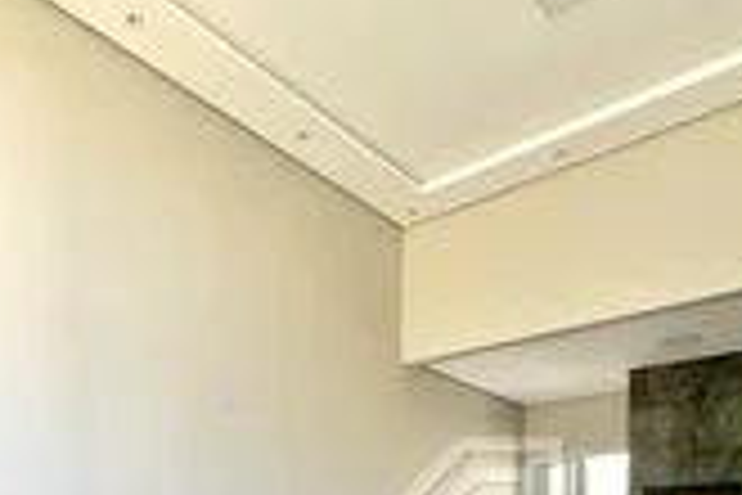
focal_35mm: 34
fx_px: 701
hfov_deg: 54.5
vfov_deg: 32.7
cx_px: 238
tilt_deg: -0.3
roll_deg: -0.1
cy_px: 578
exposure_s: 1/99
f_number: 2.2
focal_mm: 2.22
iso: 64
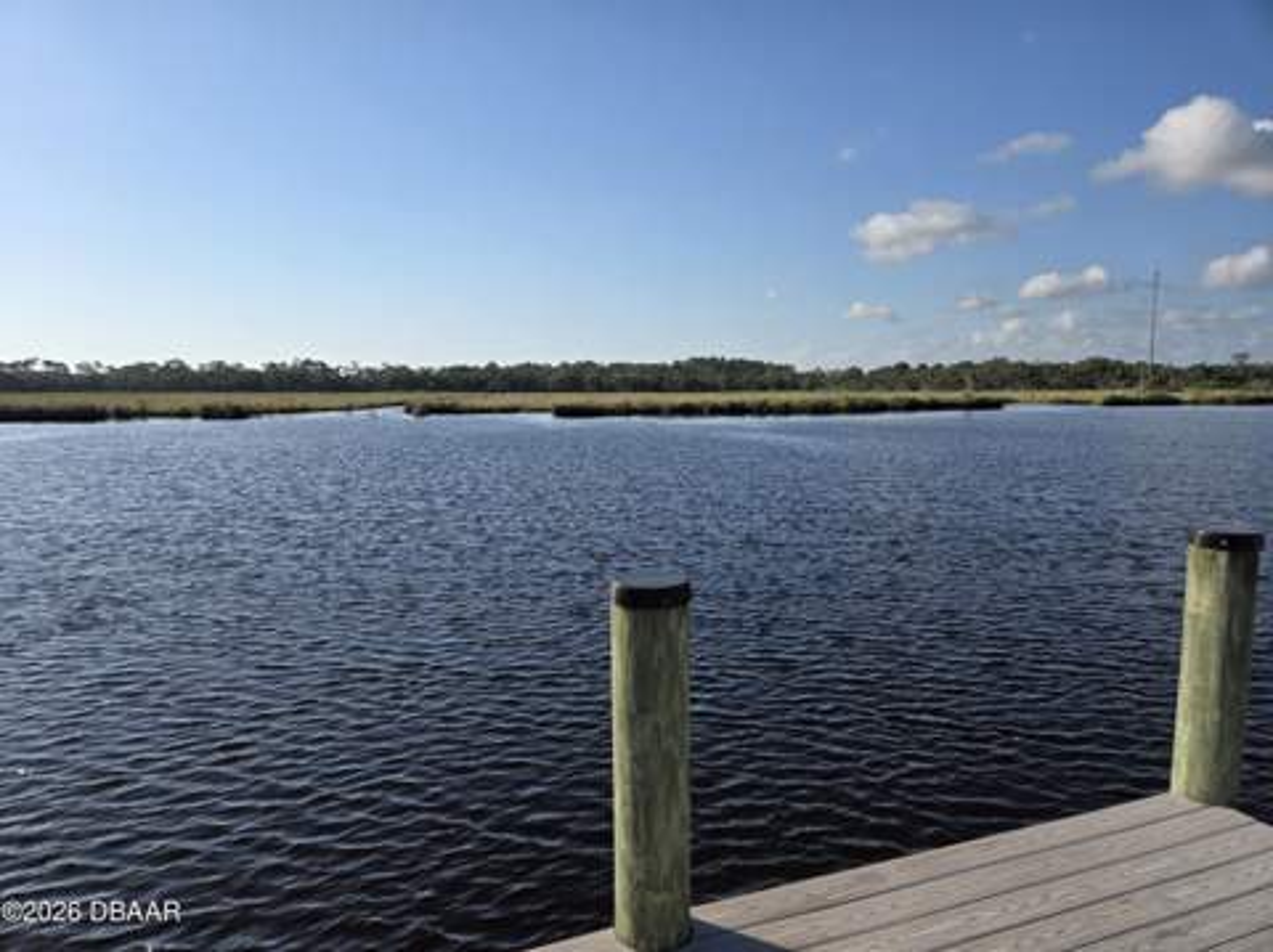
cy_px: 476
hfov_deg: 74.0
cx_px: 636
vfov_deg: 58.8
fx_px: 845
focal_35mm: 23
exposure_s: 1/2277
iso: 25
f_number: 1.8
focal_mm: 5.4
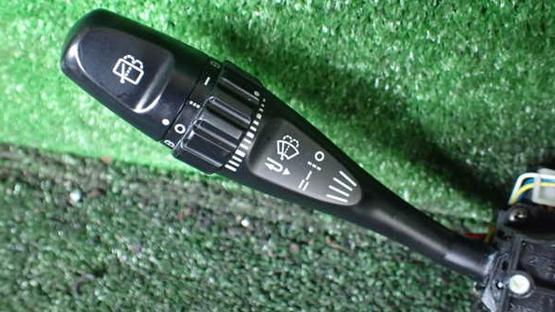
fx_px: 486
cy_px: 125
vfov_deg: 35.5
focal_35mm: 33
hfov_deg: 59.5
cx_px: 277
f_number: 2.3
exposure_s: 1/30
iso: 1000
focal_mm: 5.4
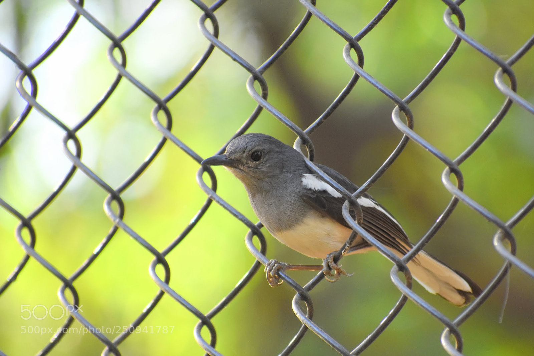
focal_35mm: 450
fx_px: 6675
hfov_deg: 4.6
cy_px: 178
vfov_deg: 3.1
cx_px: 267
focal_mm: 300
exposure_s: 1/500
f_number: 6.3
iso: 1600
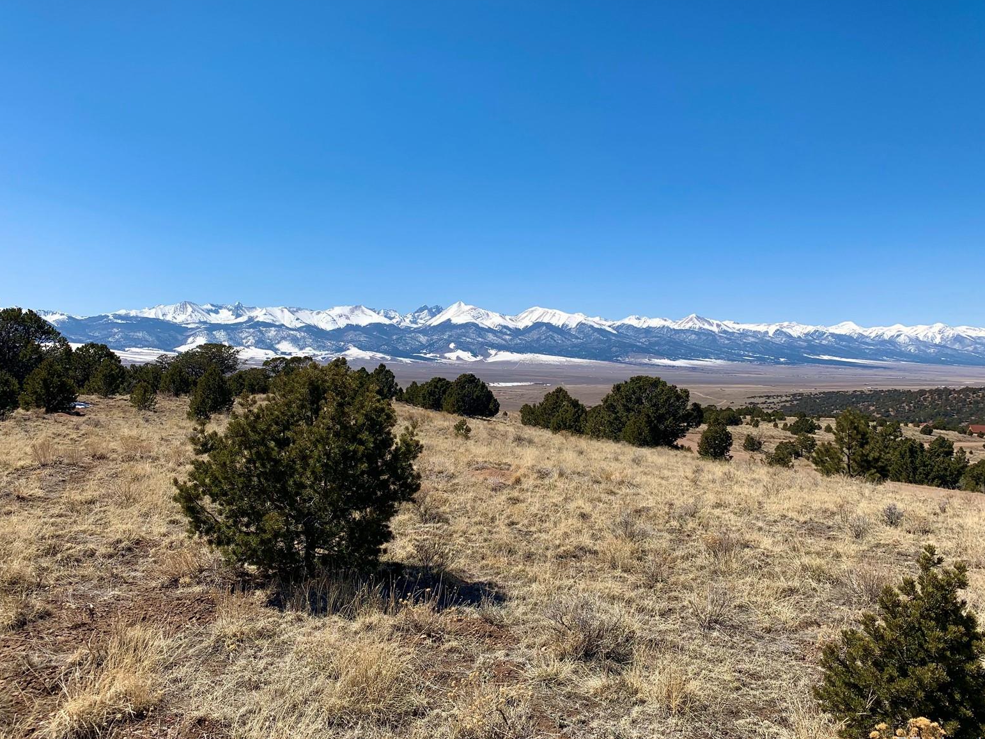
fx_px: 768
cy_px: 374
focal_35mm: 27
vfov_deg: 51.4
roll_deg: -0.1
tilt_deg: -0.7
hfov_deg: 65.3
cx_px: 488
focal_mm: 4.25
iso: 25
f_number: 1.8
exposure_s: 1/3185
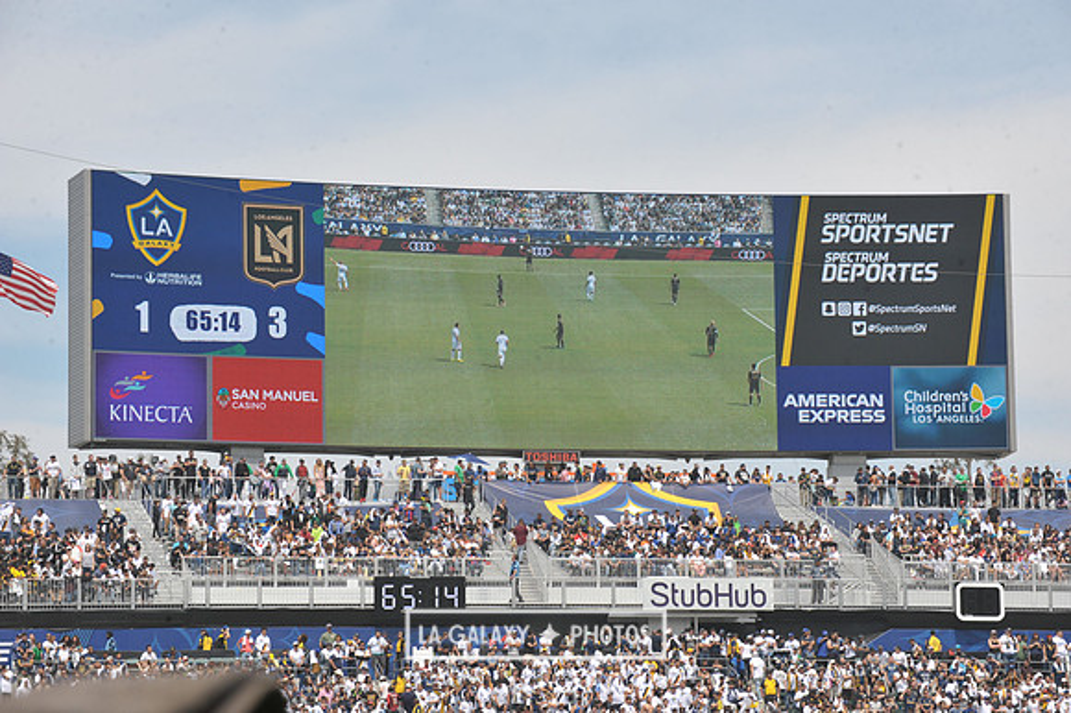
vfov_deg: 10.5
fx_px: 3865
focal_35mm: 130
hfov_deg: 15.8
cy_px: 356
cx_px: 536
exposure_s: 1/500
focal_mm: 130
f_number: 11
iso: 320
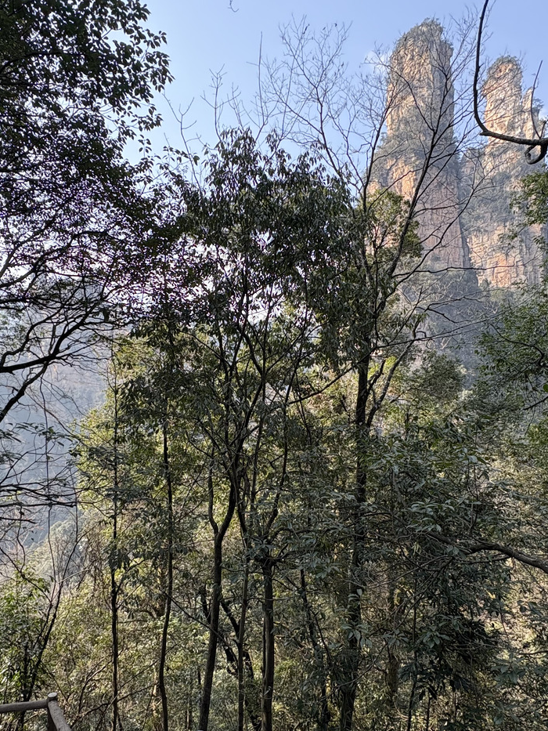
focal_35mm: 24
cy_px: 412
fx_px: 506
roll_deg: -0.7
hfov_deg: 56.8
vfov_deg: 71.3
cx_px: 261
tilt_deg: +0.1
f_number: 2.2
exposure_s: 1/235
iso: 64
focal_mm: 2.22
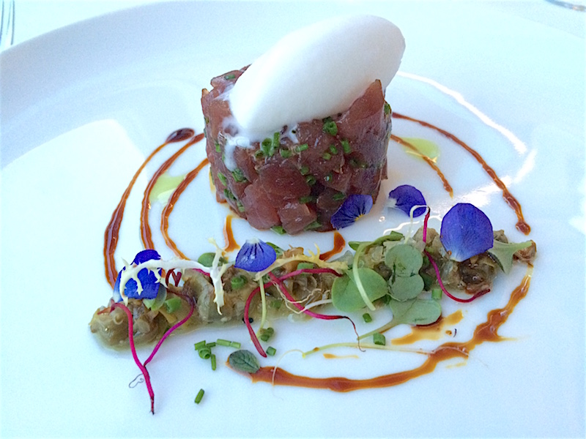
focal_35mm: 29
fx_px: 491
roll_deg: +1.8
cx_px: 293
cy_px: 220
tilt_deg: -41.7
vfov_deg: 48.2
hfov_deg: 61.7
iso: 320
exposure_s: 1/25
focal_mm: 4.15
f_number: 2.2
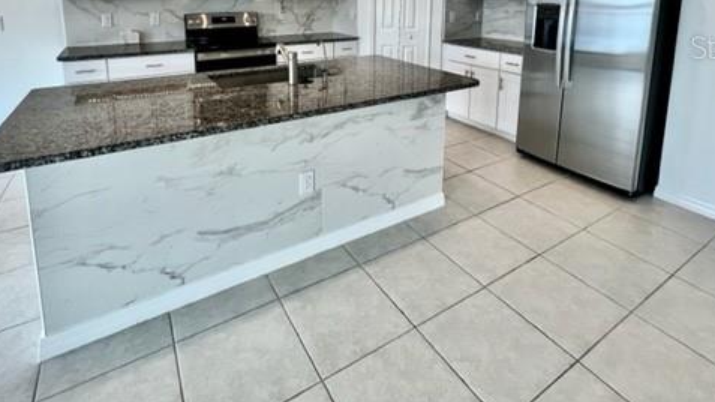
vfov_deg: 52.0
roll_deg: +0.0
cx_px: 352
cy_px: 46
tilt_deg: -9.0
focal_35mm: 19
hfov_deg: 89.6
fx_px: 360
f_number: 1.8
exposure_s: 1/120
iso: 80
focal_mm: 1.57
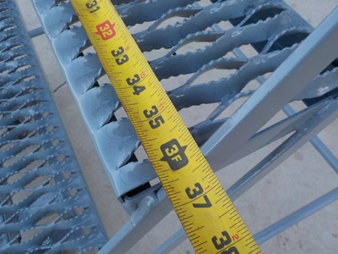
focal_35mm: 30
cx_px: 169
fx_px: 293
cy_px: 127
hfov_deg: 60.0
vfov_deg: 46.8
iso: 125
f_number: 3.3
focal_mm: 4.1
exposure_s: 1/30
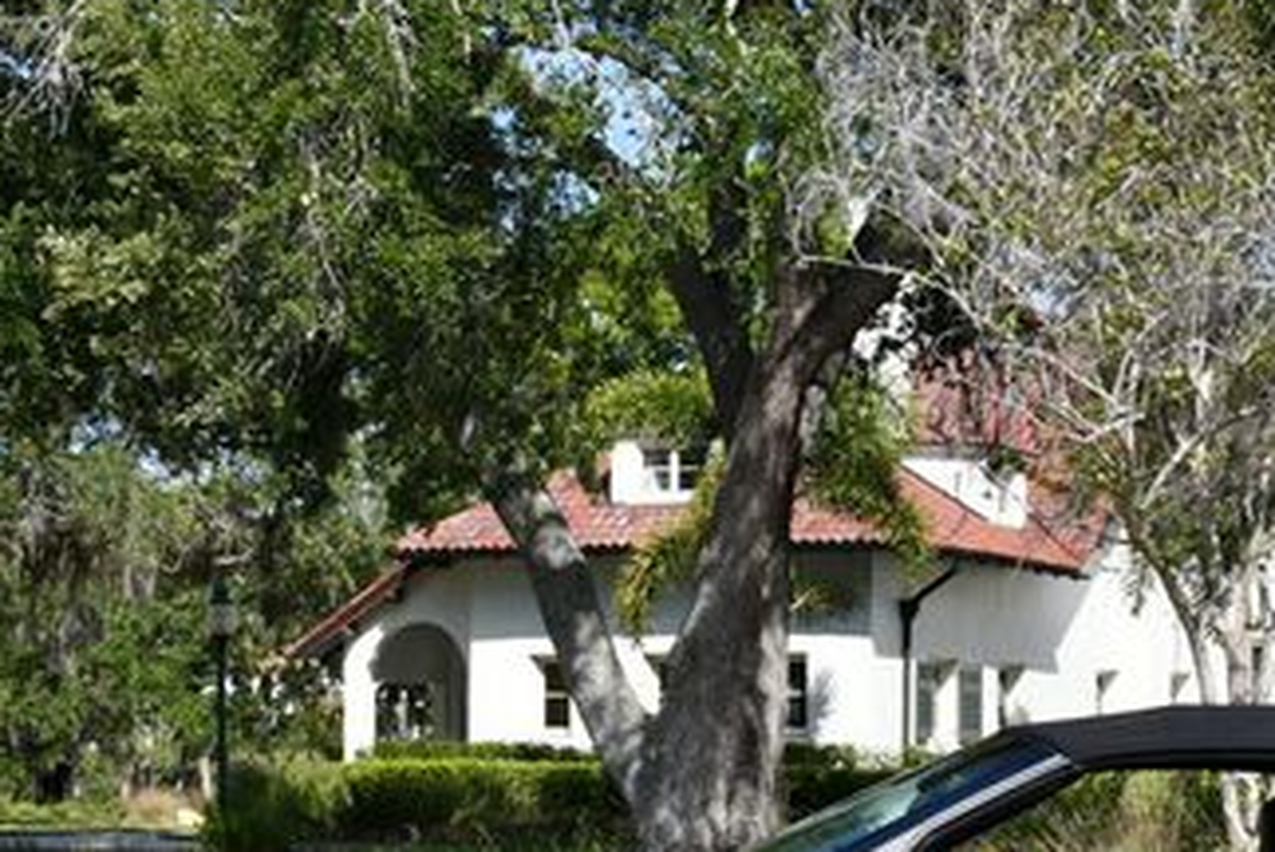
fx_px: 3651
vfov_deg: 13.3
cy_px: 667
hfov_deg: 19.6
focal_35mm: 103
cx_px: 979
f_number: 8
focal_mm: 26
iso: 125
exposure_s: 1/250
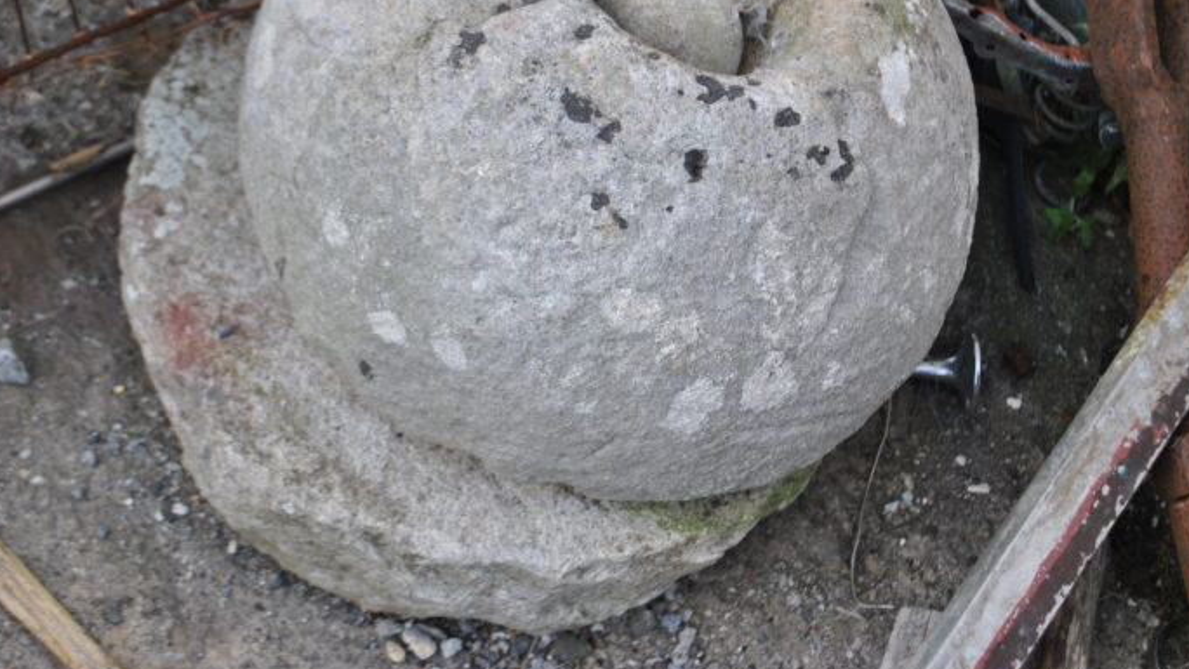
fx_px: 1829
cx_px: 589
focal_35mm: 58
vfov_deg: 20.7
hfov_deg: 36.0
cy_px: 222
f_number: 4.8
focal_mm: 32
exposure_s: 1/60
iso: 200
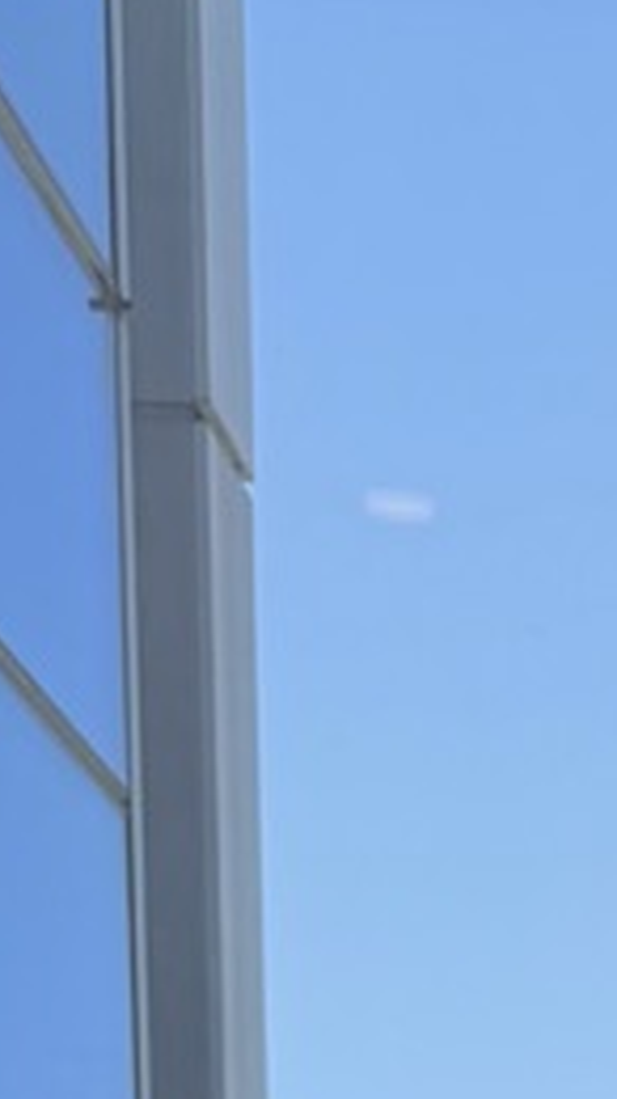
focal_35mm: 151
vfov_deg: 12.1
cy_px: 2435
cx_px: 1684
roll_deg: -0.3
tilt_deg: -5.4
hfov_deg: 7.3
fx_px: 4398
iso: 80
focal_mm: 6.76
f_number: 1.78
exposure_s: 1/831
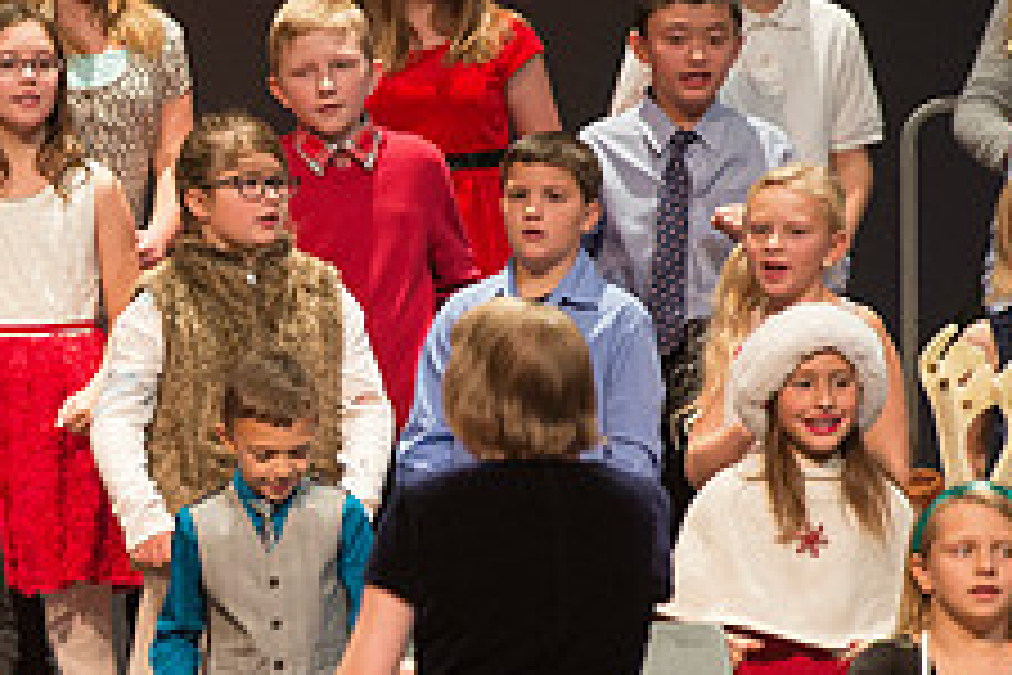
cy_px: 461
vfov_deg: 2.7
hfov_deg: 4.0
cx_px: -67
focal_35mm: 516
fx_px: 14504
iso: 2500
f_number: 2.8
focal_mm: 200
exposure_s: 1/250
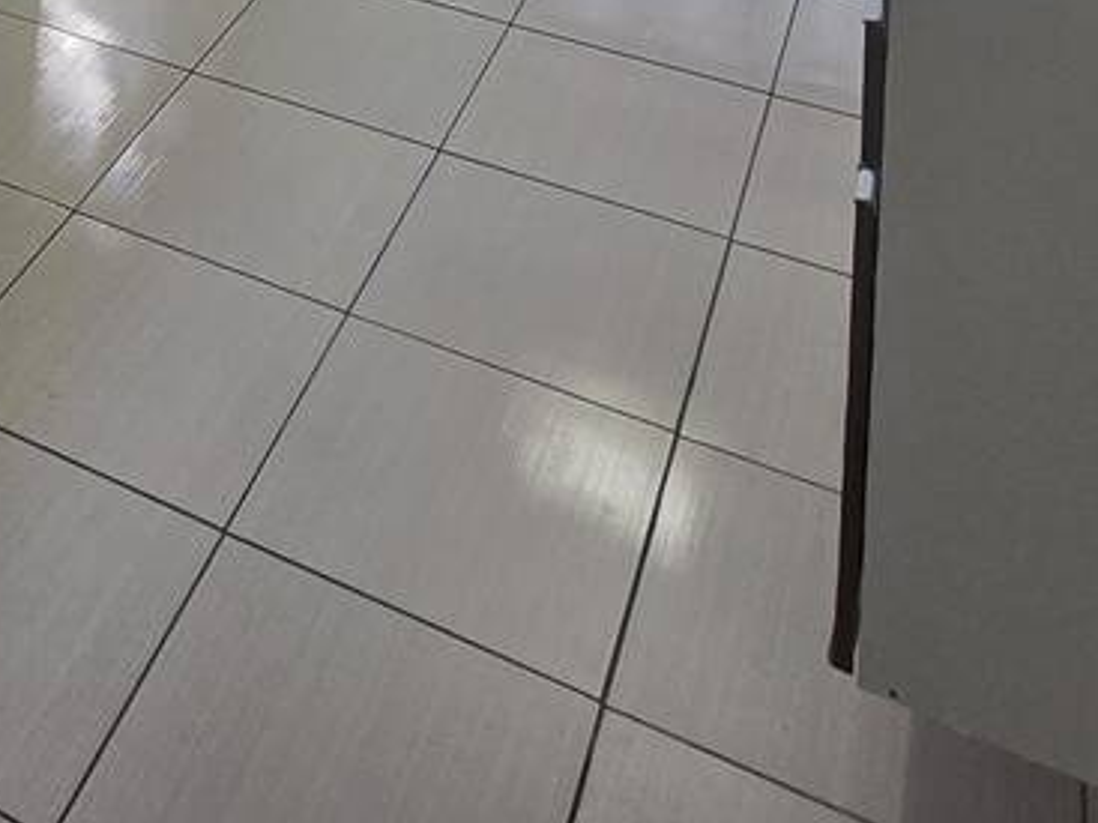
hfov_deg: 33.6
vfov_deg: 19.1
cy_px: -766
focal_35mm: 51
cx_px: -48
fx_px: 1617
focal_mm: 2.2
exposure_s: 1/60
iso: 125
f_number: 2.2
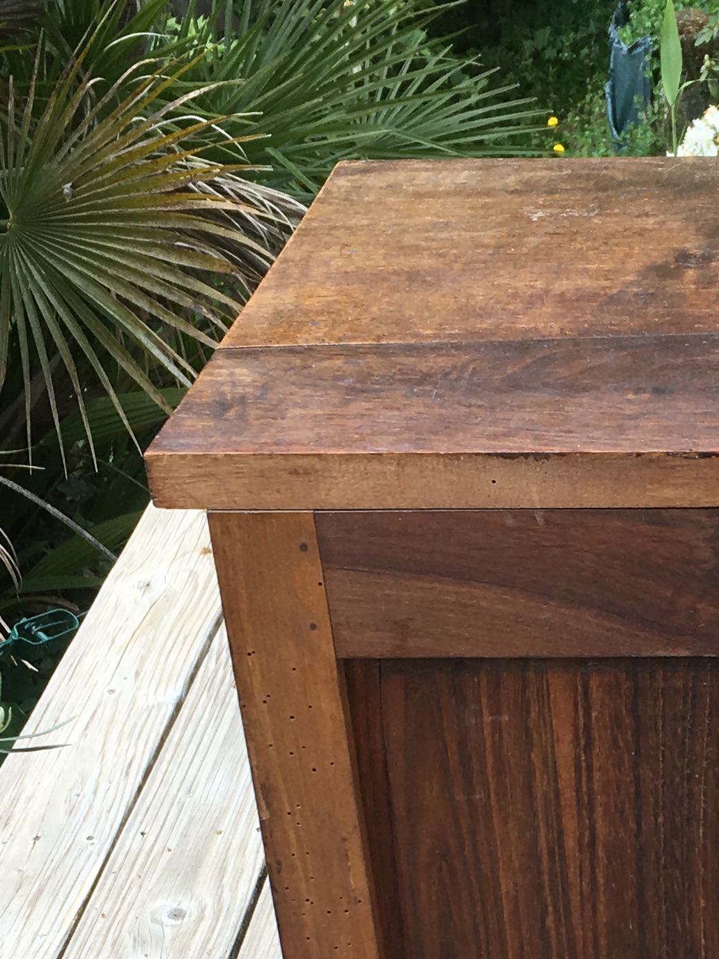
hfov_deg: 17.0
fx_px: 2354
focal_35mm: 85
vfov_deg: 21.8
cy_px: 1048
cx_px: 729
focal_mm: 4.15
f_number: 2.2
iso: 25
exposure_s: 1/267
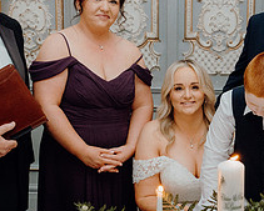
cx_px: 199
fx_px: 625
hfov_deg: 23.6
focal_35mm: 80
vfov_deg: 19.1
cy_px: 135
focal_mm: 31
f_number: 3.5
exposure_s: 1/160
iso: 2500
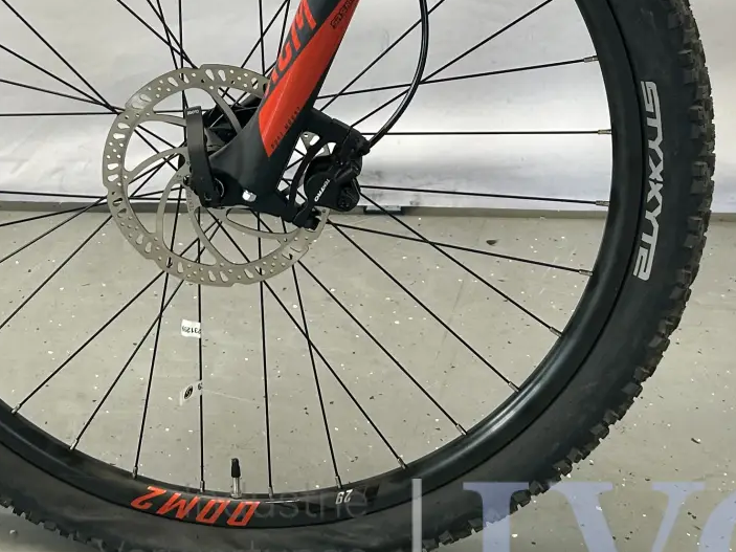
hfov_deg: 27.2
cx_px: 246
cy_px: 31
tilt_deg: -21.9
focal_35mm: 71
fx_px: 1509
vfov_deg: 20.2
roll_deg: -0.4
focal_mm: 5.7
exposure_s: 1/121
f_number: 1.5
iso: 80
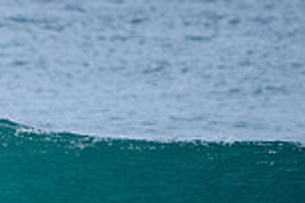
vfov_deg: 0.7
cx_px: -215
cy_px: 266
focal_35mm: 1898
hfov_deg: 1.1
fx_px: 16079
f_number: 5.6
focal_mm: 500
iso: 250
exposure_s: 1/2000
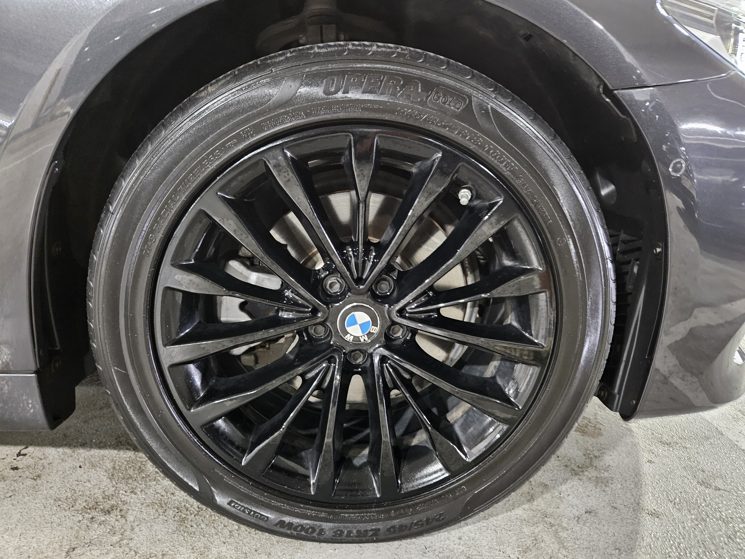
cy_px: 280
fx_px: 495
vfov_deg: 58.9
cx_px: 372
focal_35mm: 23
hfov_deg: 73.9
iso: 1600
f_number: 1.8
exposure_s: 1/24
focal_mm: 5.4
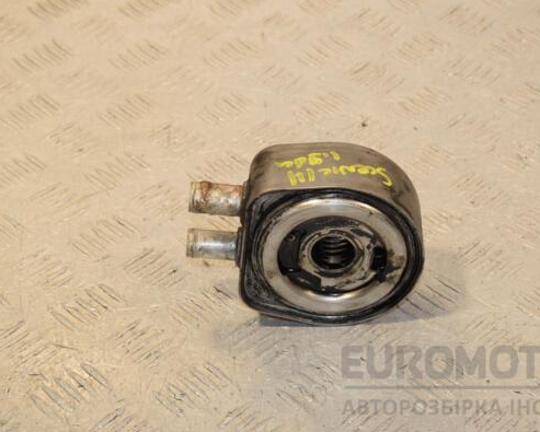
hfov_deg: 21.5
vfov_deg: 17.3
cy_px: 217
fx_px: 1423
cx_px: 321
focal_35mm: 89
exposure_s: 1/200
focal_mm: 52
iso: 800
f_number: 9
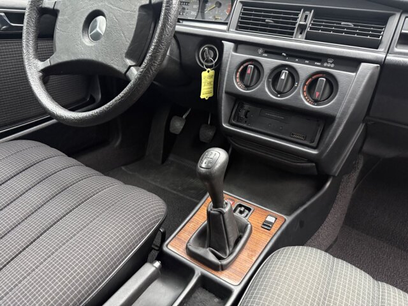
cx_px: 204
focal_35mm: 24
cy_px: 153
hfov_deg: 71.6
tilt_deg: -28.4
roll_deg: -4.1
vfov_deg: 56.8
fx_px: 283
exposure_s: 1/33
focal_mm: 6.76
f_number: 1.78
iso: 1000
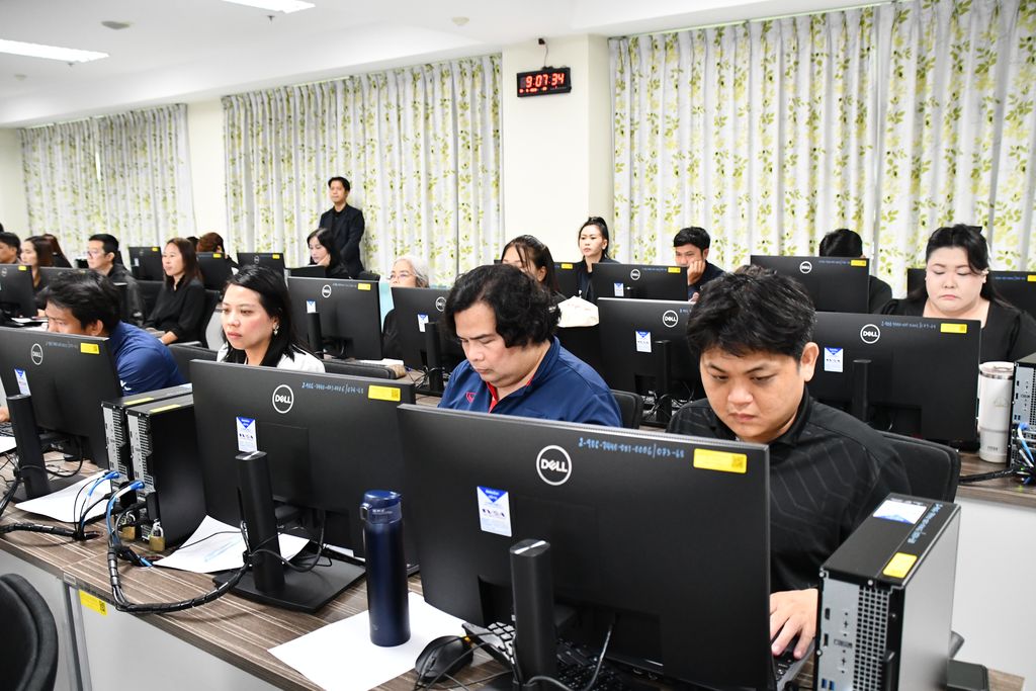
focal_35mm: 31
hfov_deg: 60.3
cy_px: 346
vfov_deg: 42.3
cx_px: 518
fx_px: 892
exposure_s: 1/100
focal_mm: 21
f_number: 3.5
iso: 3200
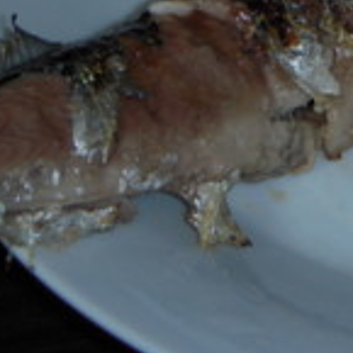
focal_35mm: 156
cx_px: 433
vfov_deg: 11.1
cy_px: 12
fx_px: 1800
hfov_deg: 11.0
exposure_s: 1/30
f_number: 3.6
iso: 100
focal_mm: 9.4
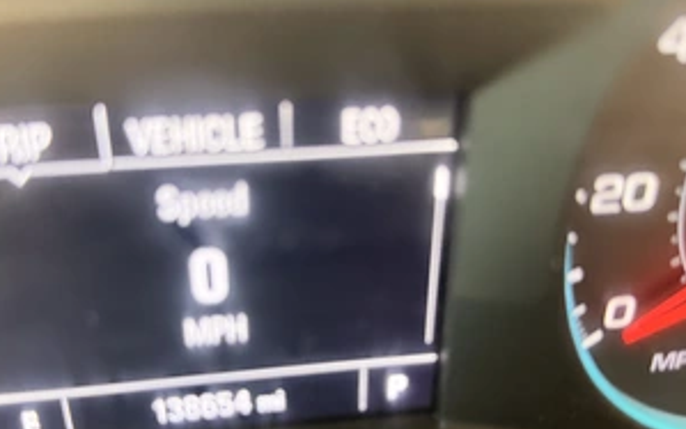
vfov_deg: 37.0
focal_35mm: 34
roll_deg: -1.7
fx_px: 636
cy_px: 278
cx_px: 301
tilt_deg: -41.4
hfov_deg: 56.5
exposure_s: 1/60
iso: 500
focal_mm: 6.76
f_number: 1.78
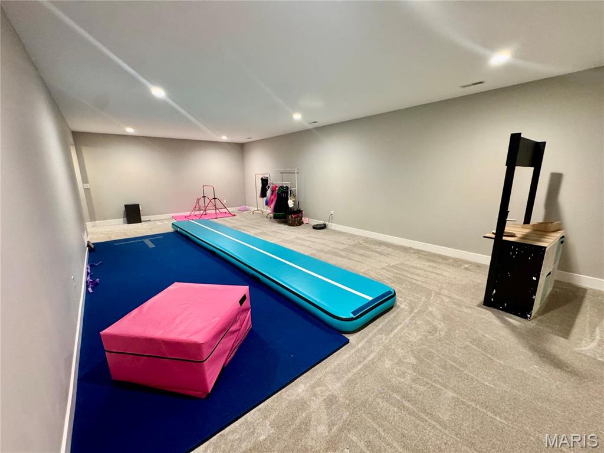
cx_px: 302
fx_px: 244
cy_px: 226
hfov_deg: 102.1
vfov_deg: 85.7
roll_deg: -0.1
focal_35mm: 14
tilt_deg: -11.9
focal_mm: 2.22
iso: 400
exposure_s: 1/60
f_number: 2.2
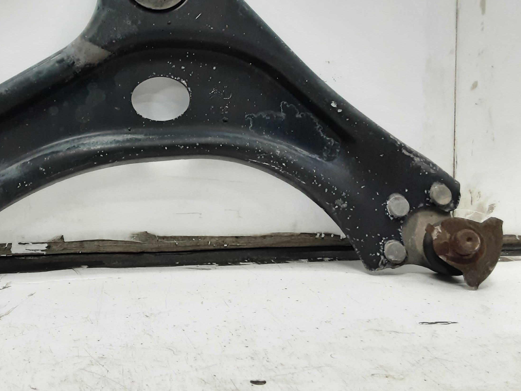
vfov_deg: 35.4
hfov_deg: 45.8
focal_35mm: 40
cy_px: 111
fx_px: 602
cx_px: 156
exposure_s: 1/50
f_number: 1.9
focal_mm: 2.91
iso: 125
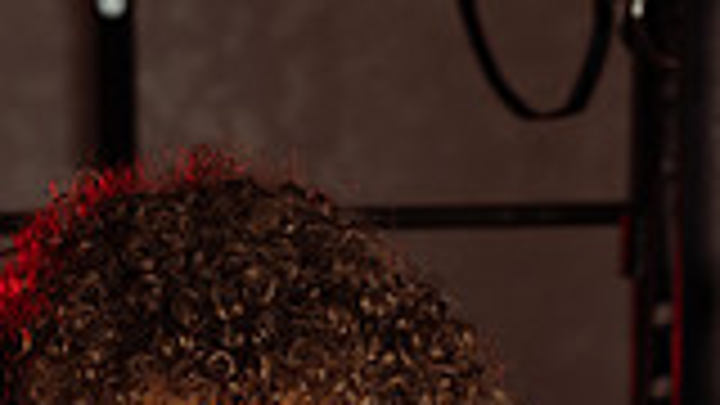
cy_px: 940
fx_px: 3494
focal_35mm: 183
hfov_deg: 11.8
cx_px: 243
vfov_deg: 6.4
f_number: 6.3
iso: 250
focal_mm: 62
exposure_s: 1/250
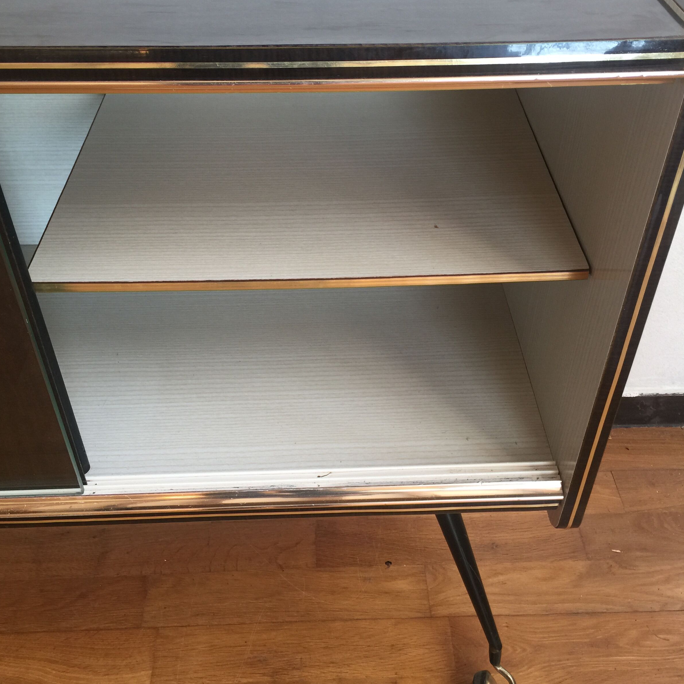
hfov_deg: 47.2
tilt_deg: -40.9
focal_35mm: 35
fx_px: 782
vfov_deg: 47.1
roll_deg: +1.9
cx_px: 337
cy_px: 291
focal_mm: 4.15
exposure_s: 1/33
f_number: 2.2
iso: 32
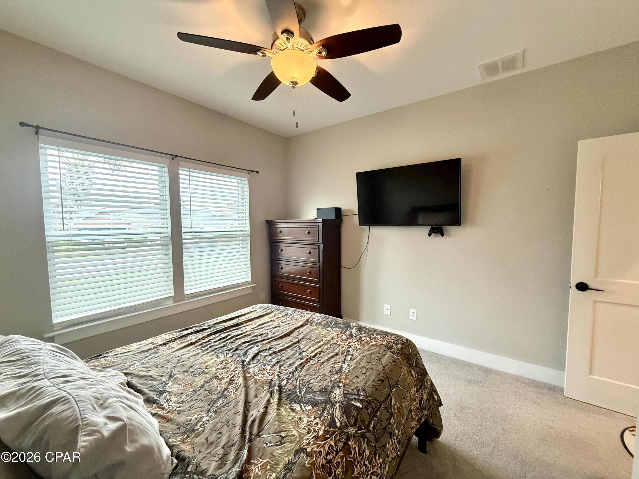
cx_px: 320
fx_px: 258
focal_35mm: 14
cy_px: 240
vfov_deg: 85.7
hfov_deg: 102.1
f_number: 2.2
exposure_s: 1/120
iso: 320
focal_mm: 2.22
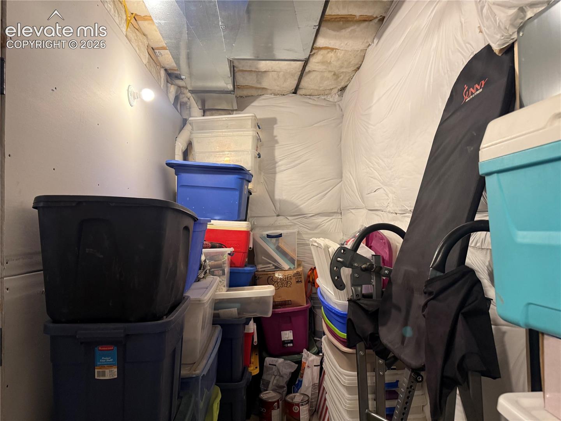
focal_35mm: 24
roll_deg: +0.5
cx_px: 280
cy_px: 210
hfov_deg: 71.6
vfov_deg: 56.8
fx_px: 389
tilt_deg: +3.8
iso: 320
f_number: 1.78
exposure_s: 1/60
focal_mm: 6.76
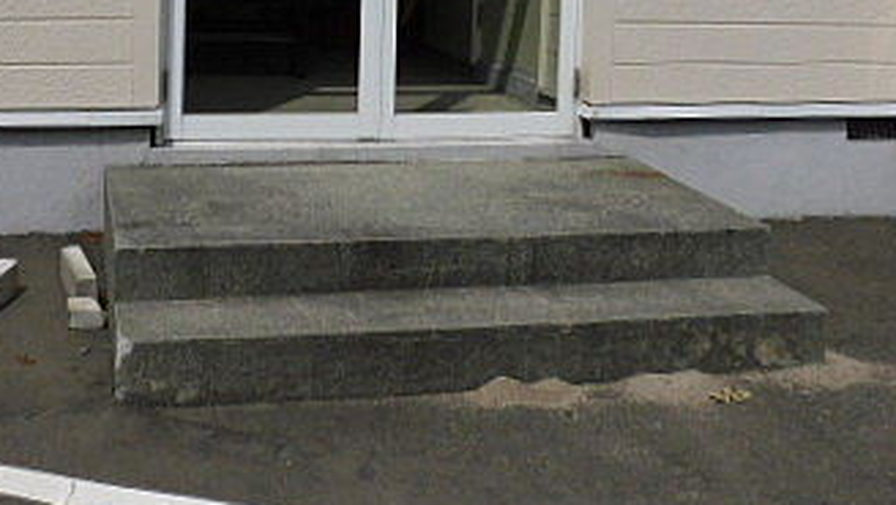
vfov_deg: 22.2
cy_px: -52
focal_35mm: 51
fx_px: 1212
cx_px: 331
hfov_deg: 40.3
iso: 125
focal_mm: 4.3
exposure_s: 1/1600
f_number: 4.2
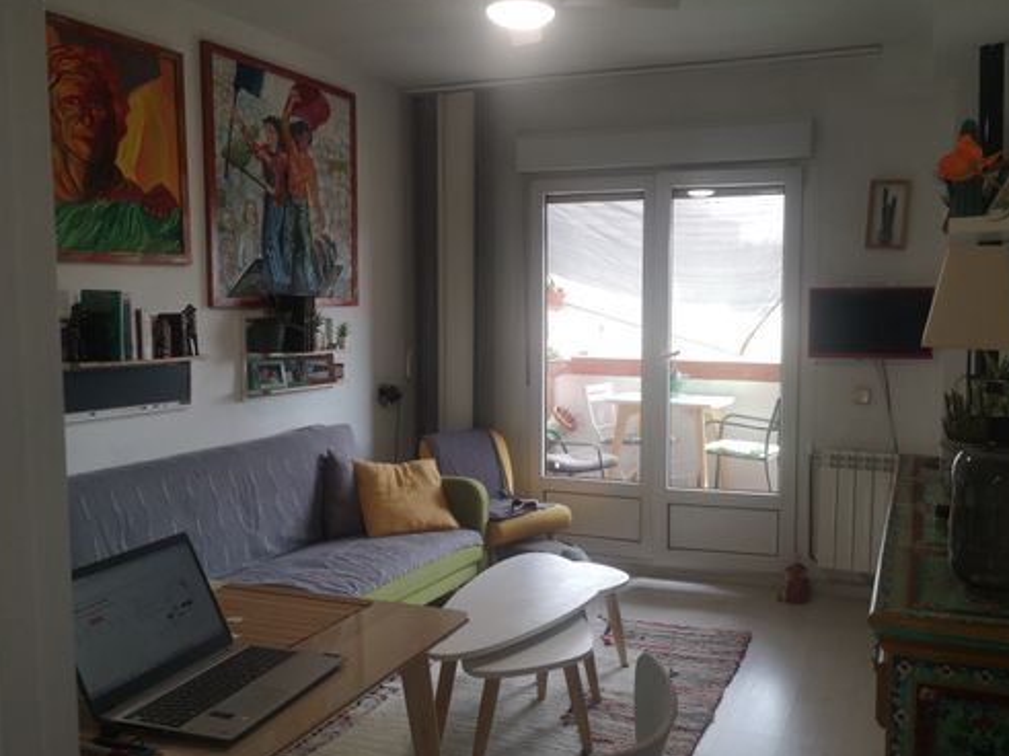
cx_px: 563
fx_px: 962
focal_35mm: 33
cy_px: 374
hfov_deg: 55.2
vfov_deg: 42.9
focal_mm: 3.95
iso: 50
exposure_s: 1/113
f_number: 1.8
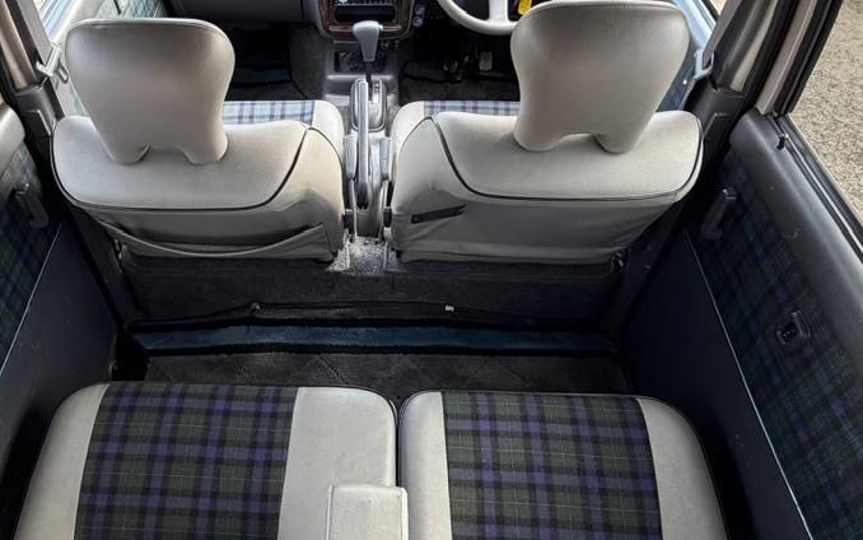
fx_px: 659
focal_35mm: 28
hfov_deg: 65.7
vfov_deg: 44.6
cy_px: 264
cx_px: 337
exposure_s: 1/121
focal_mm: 2.22
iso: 200
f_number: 2.2
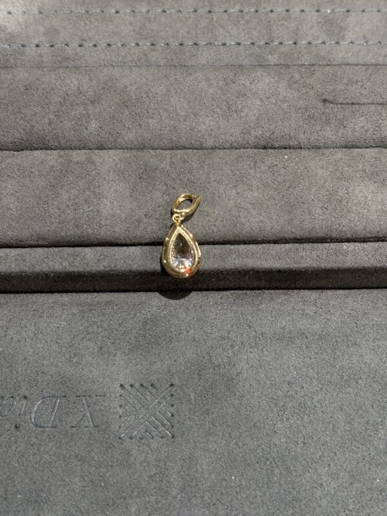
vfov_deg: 36.8
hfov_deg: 28.0
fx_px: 775
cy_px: 258
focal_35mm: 52
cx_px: 194
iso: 25
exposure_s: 1/100
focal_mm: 5.96
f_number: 1.6
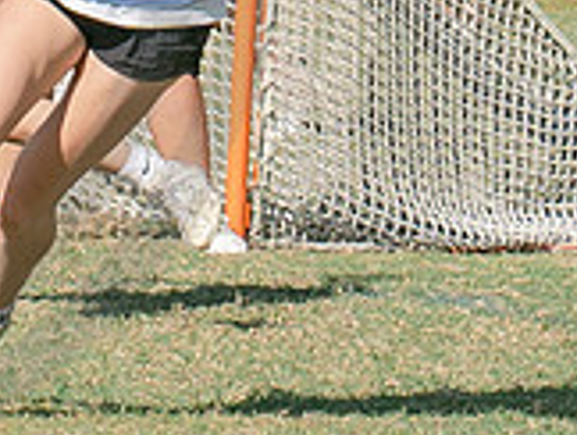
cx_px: 74
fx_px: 12720
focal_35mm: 762
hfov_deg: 2.6
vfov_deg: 2.0
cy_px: -150
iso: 250
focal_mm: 70
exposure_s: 1/1250
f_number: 5.6
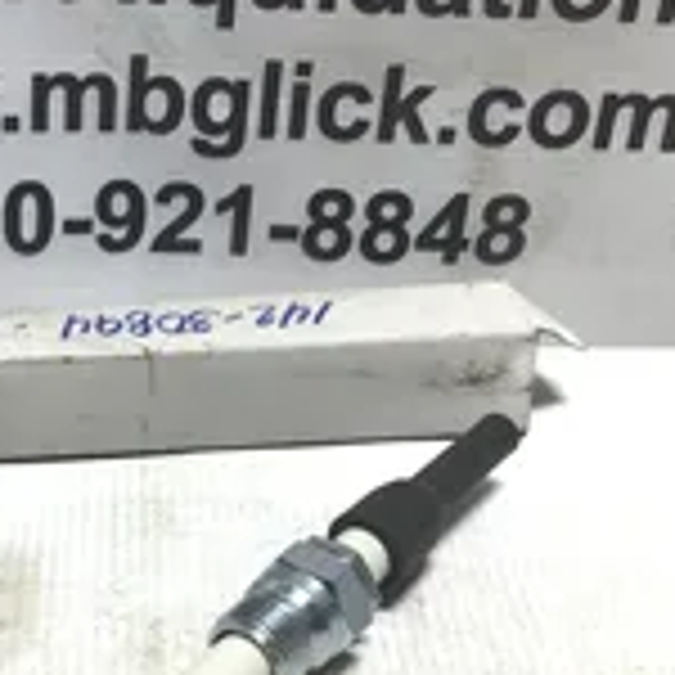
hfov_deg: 23.2
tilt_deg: -33.8
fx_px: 1610
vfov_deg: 23.5
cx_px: 112
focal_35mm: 73
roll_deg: -4.0
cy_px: 495
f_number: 2.4
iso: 25
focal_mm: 3.3
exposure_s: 1/120
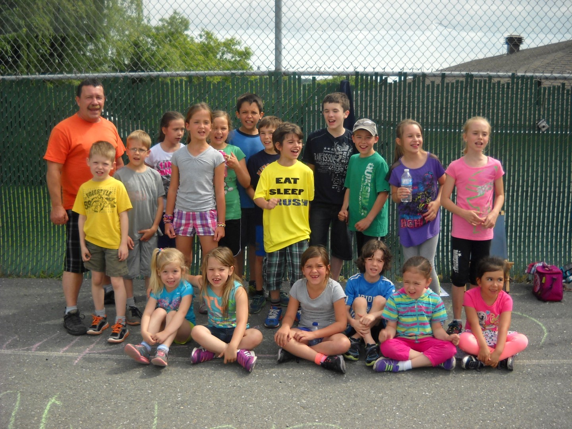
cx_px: 286
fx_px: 677
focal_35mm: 41
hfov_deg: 45.8
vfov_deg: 35.1
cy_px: 214
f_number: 5.5
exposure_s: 1/161
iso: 64
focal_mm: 6.72
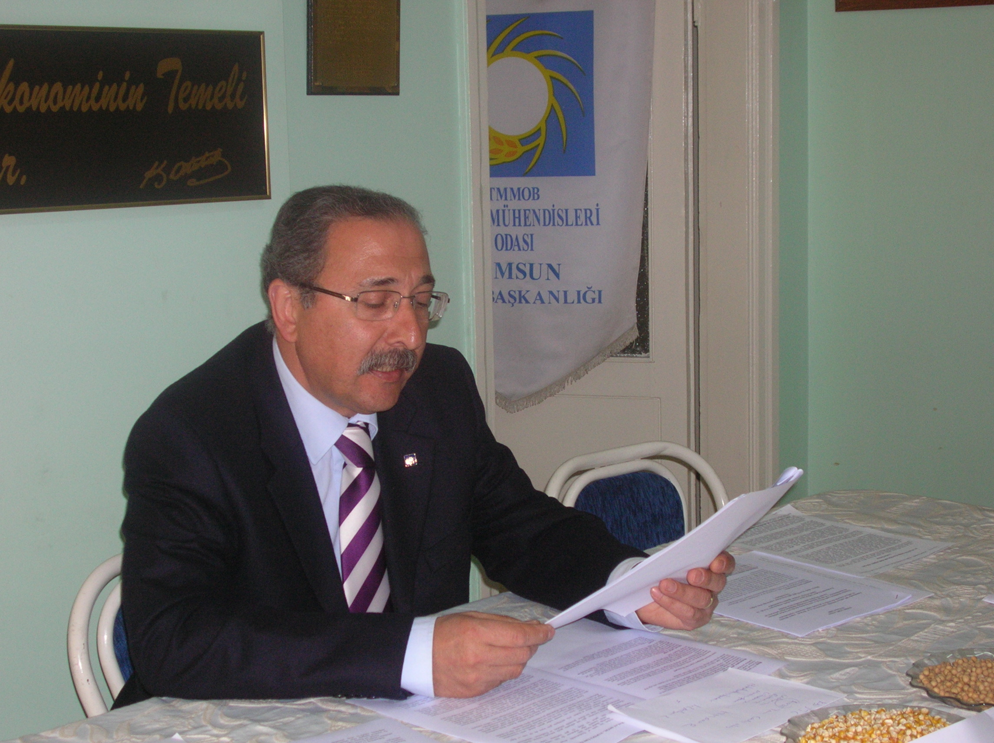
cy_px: 372
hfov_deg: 31.2
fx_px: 1779
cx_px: 497
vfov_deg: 23.6
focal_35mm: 62
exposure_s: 1/60.1
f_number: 3.6
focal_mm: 10.2
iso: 101
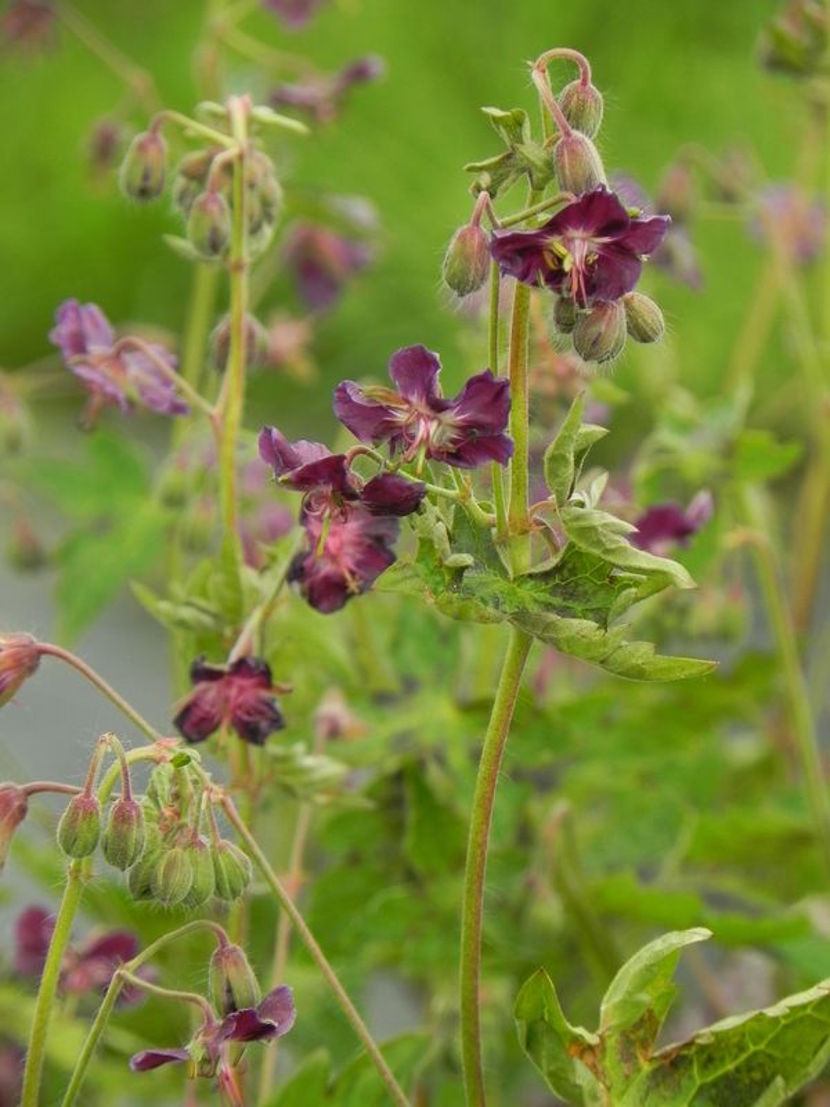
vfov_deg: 6.8
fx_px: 9303
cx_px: 415
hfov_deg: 5.1
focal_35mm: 291
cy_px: 554
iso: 160
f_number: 5
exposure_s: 1/160
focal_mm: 51.8
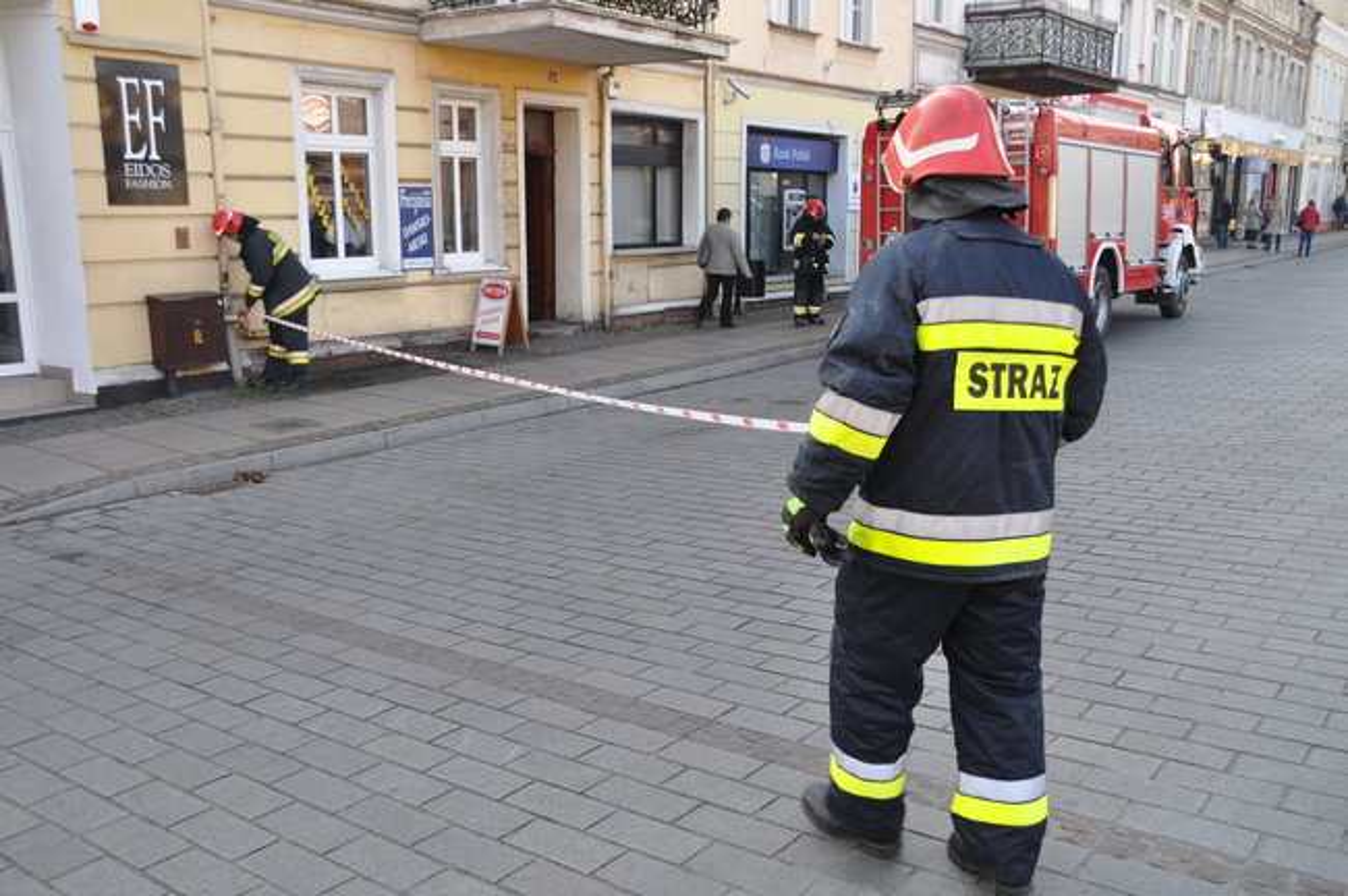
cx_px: 674
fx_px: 1234
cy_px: 448
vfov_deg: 39.9
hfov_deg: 57.3
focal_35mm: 33
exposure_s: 1/125
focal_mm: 22
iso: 200
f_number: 5.6
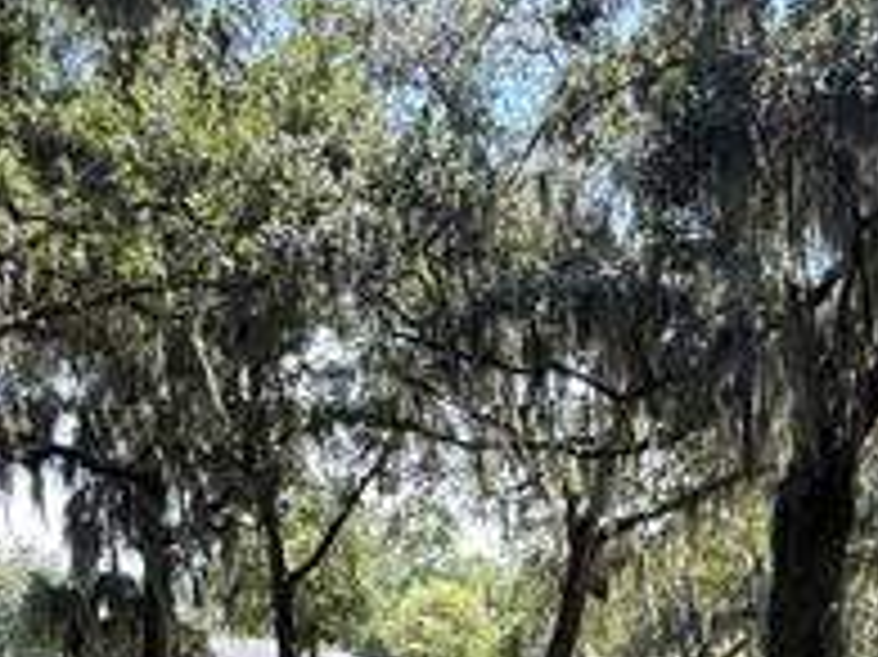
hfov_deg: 41.3
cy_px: 927
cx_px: 423
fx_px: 1166
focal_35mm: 46
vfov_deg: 25.5
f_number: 2.2
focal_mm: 2.22
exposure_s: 1/248
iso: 64
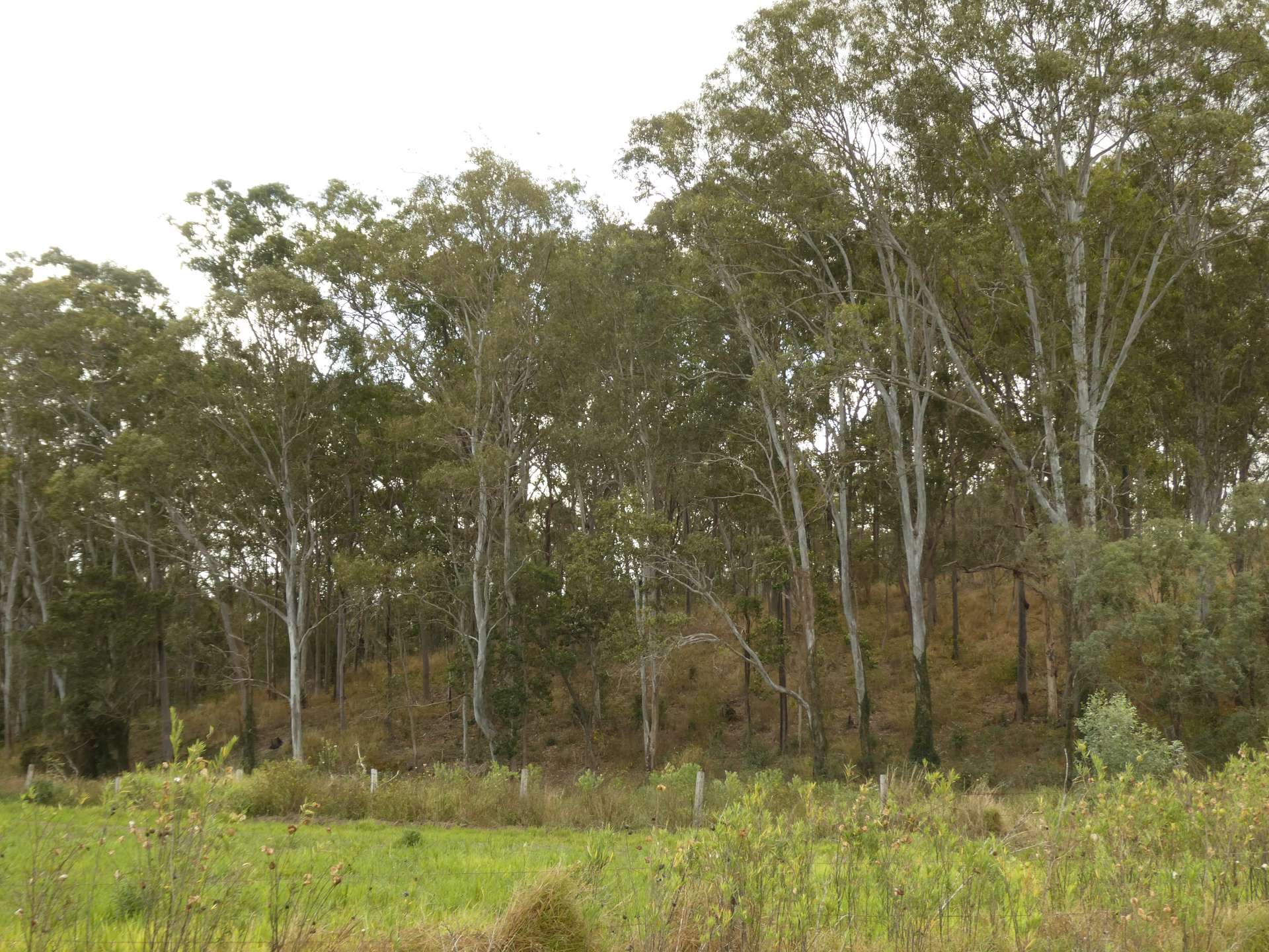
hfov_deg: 31.7
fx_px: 2236
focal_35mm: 61
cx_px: 634
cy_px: 476
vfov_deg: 24.0
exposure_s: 1/125
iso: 80
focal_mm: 10.9
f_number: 4.3
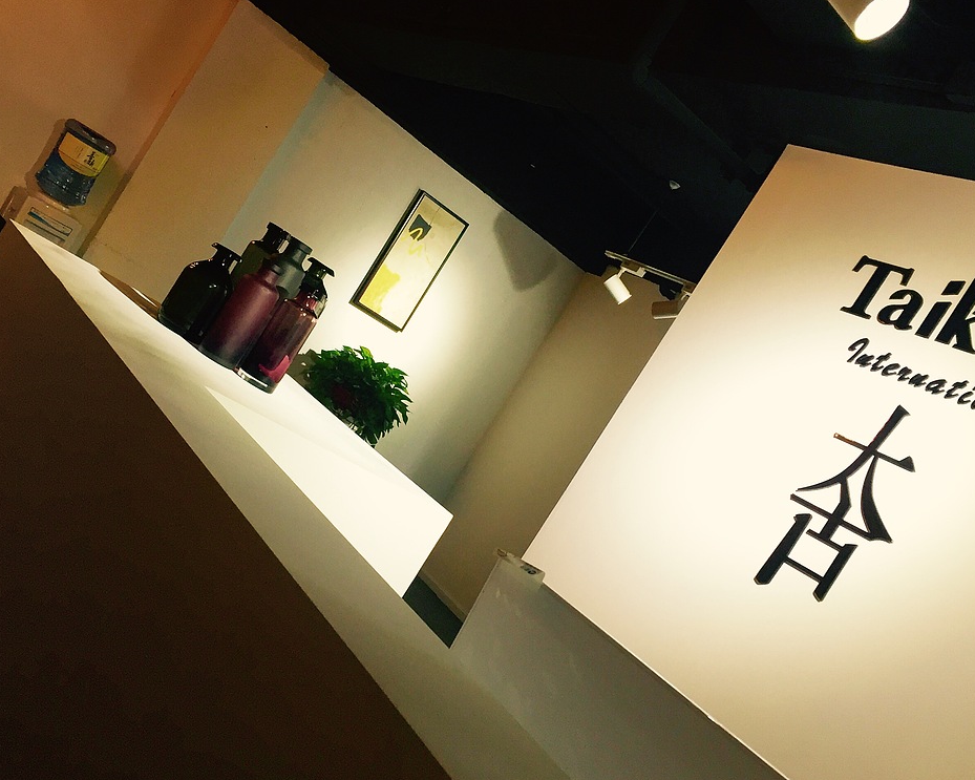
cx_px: 426
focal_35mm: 39
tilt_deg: -1.5
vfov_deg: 38.2
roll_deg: -32.3
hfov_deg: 46.7
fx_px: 1125
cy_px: 414
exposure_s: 1/33
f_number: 2.2
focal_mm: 4.15
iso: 32
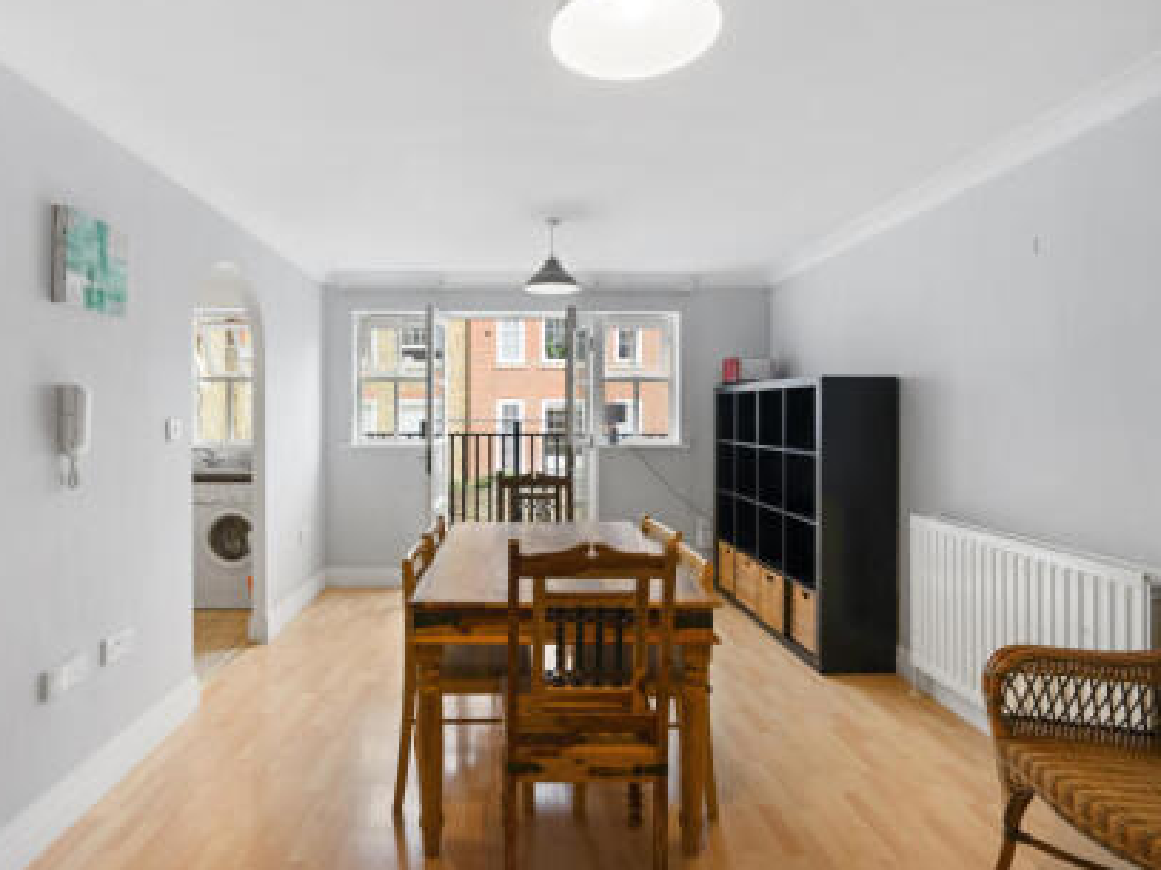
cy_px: 435
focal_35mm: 18
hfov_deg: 87.5
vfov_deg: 71.6
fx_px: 604
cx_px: 525
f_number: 8
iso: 1000
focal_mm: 16
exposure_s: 1/45
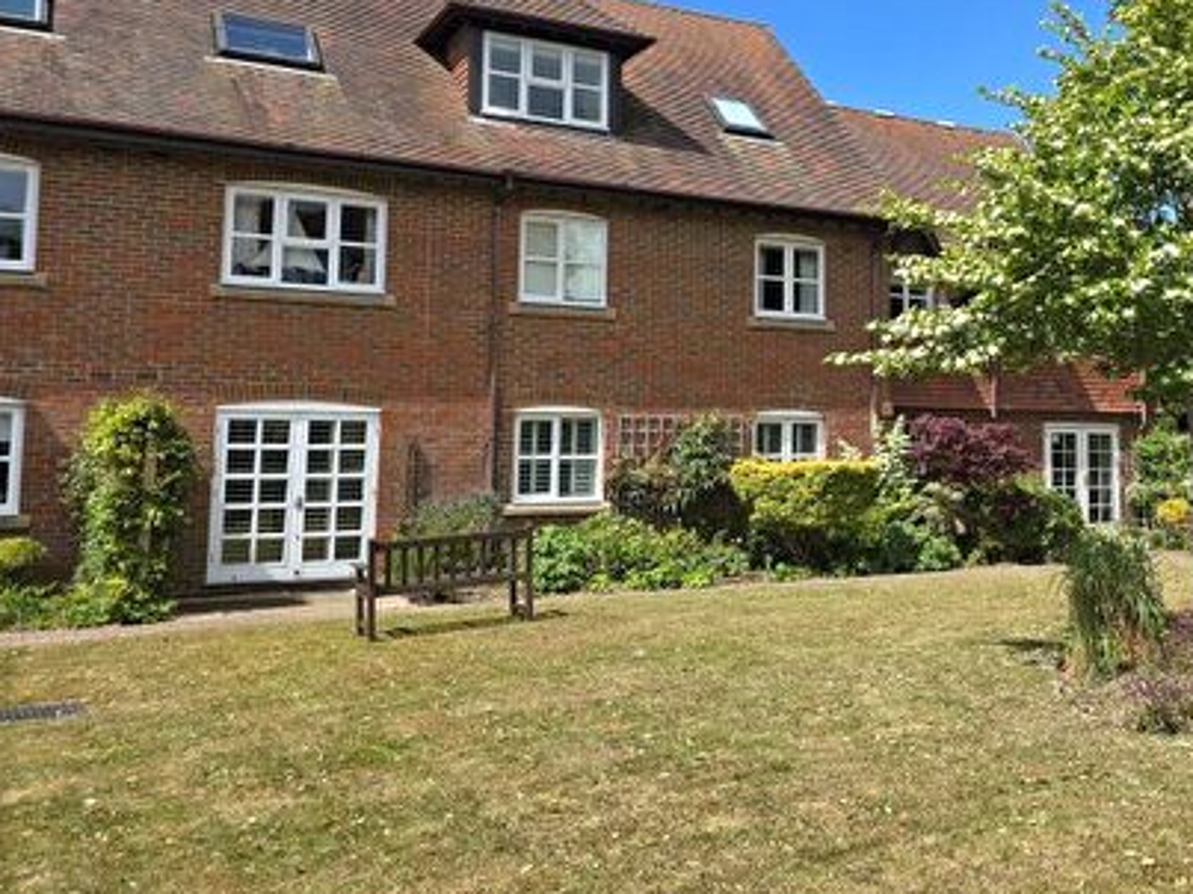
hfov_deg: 43.8
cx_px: 1007
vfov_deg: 35.7
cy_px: 333
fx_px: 1378
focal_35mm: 40
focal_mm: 6.3
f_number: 1.7
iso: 12
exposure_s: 1/675
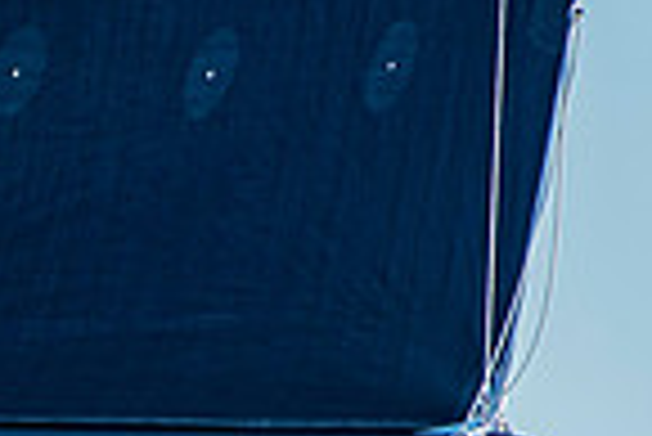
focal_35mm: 2404
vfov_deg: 0.6
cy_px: 784
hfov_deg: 0.9
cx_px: -477
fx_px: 43582
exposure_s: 1/1000
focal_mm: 400
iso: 320
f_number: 5
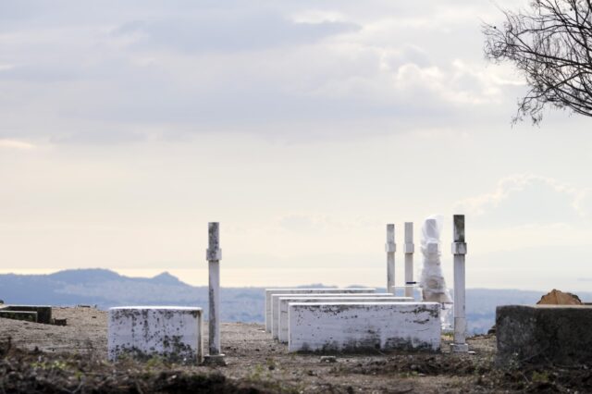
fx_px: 2663
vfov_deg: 8.5
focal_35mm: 162
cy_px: 197
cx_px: 296
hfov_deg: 12.7
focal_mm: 108
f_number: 3.2
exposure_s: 1/1000
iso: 100
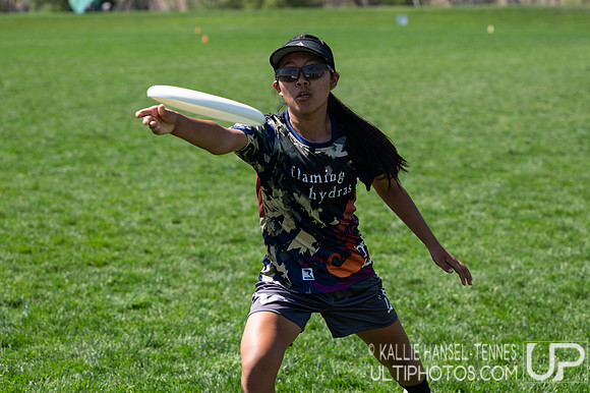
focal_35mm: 95
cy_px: 127
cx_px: 331
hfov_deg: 21.5
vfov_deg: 14.4
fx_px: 1553
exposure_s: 1/3200
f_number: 3.5
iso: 125
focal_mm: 70
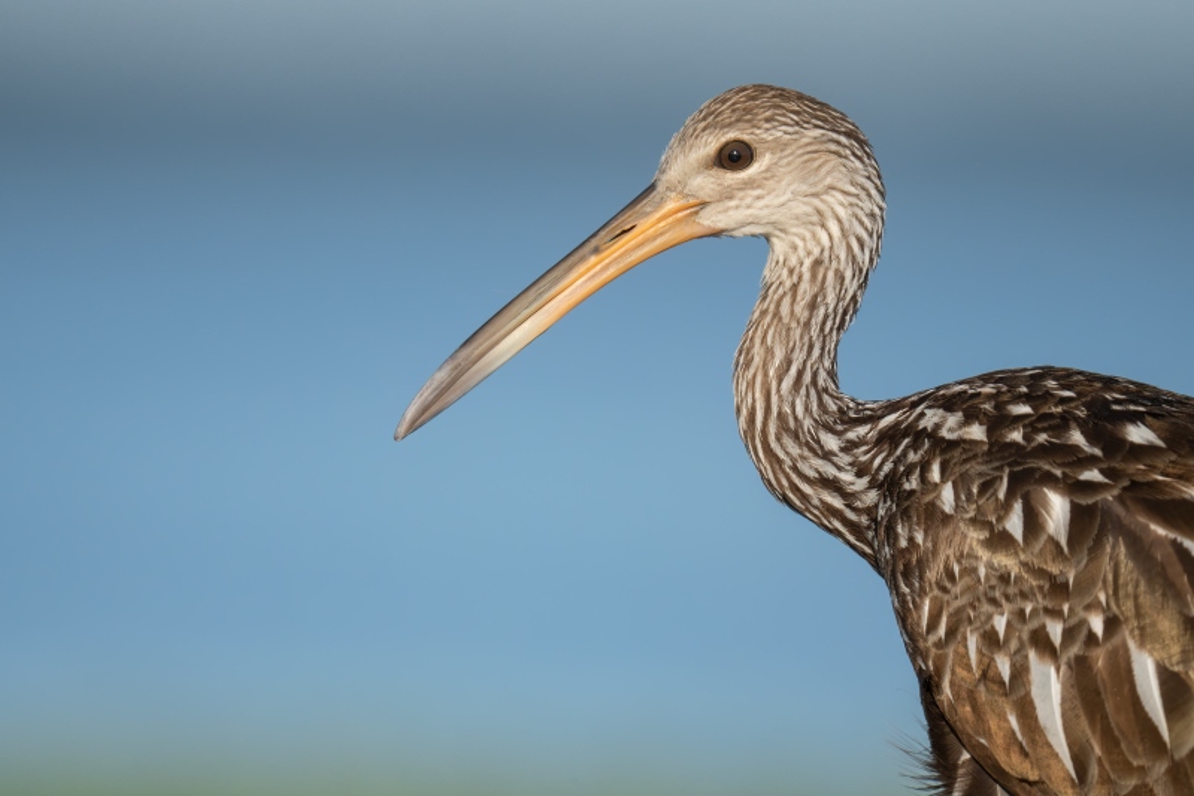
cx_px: 597
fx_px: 27852
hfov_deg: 2.5
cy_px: 398
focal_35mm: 840
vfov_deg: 1.6
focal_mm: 560
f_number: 6.3
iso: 1250
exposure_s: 1/3200
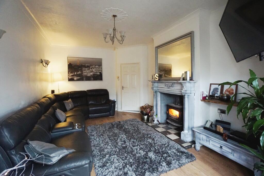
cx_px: 132
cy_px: 88
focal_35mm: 15
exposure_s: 1/100
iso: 3200
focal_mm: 10
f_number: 4
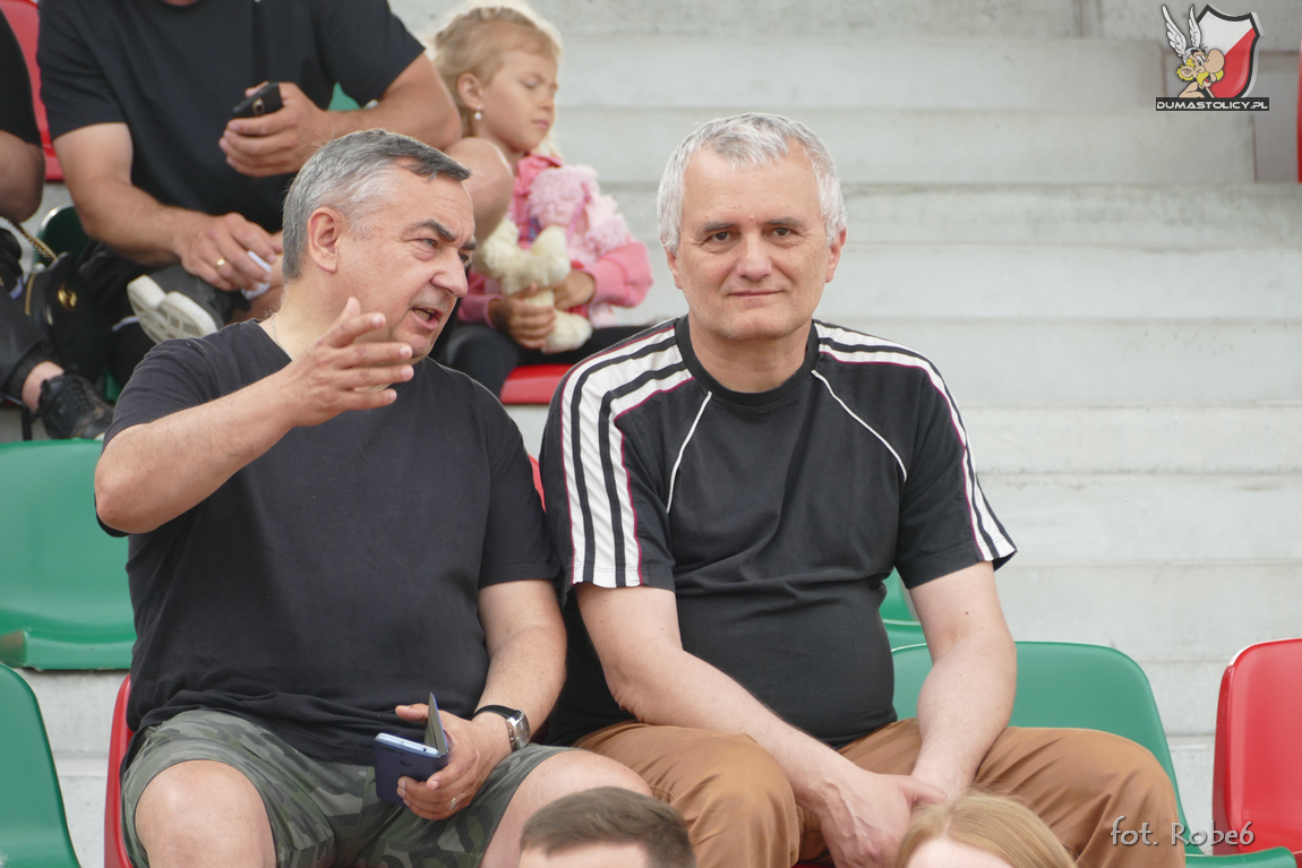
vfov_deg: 4.0
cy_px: 434
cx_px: 651
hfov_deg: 6.0
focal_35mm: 346
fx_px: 12514
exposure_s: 1/500
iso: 250
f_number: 4
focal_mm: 126.36
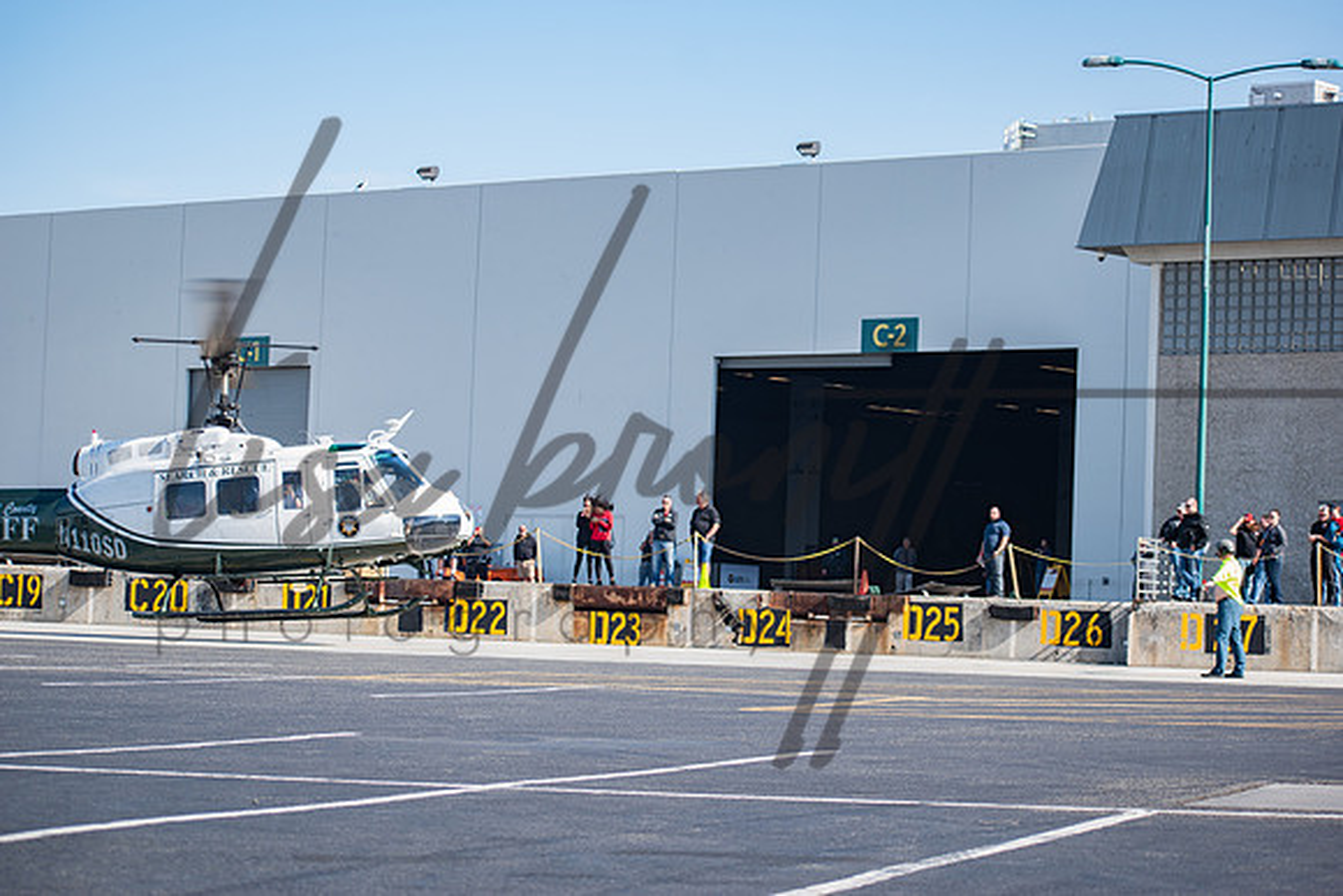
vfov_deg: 13.0
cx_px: 672
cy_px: 448
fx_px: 3918
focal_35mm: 105
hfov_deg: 19.5
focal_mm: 70
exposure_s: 1/320
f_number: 4.5
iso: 100
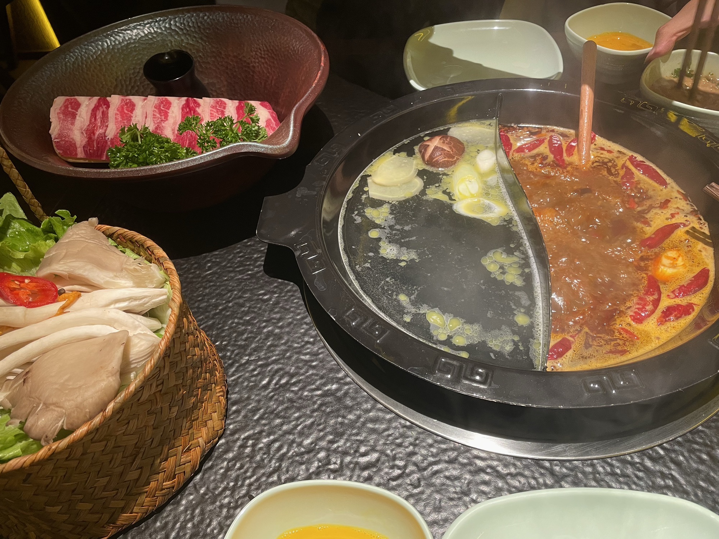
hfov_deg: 67.3
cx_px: 360
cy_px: 270
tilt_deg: -47.4
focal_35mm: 26
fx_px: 540
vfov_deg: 53.1
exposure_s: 1/60
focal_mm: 4.2
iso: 160
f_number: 1.6
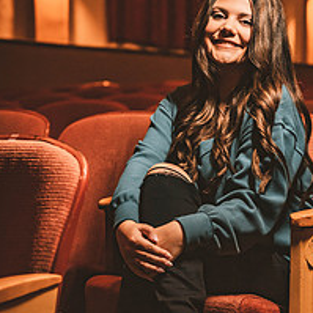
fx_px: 1023
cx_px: 204
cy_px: 176
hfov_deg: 17.4
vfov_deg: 17.4
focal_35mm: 100
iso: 1600
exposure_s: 1/125
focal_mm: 52
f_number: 2.8
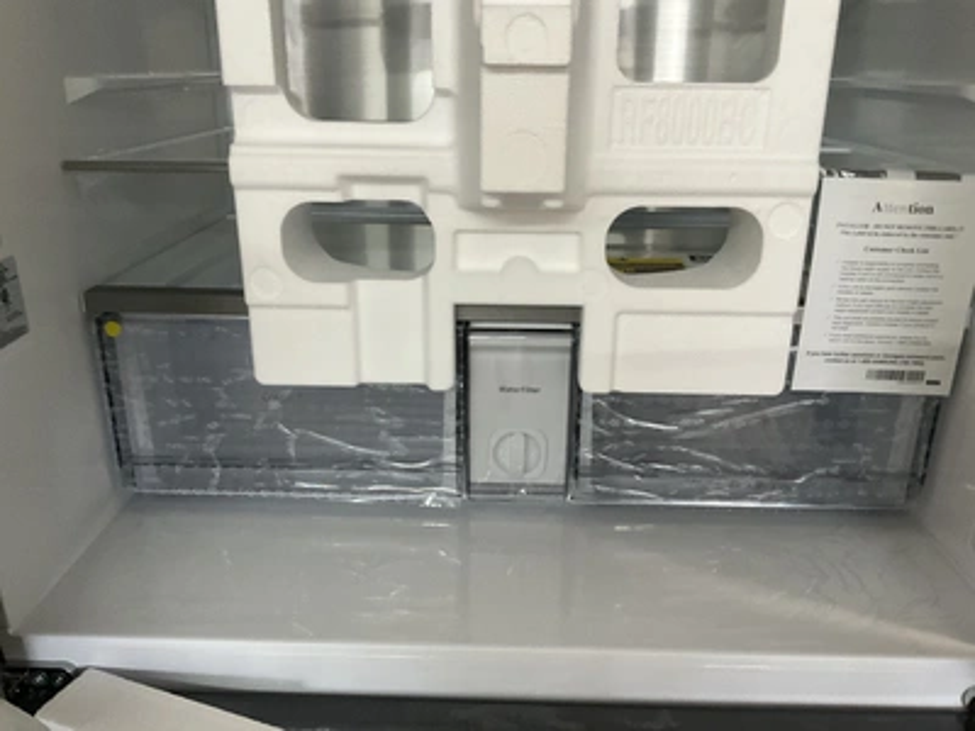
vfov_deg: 48.2
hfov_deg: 61.7
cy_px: 366
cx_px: 488
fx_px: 817
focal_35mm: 29
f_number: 1.8
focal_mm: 3
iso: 250
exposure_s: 1/60
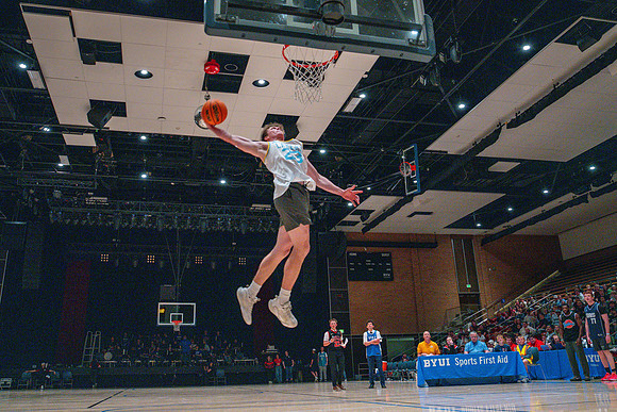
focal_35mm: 31
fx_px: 529
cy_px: 164
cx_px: 289
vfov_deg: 42.3
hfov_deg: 60.5
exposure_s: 1/400
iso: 6400
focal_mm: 25
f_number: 3.2
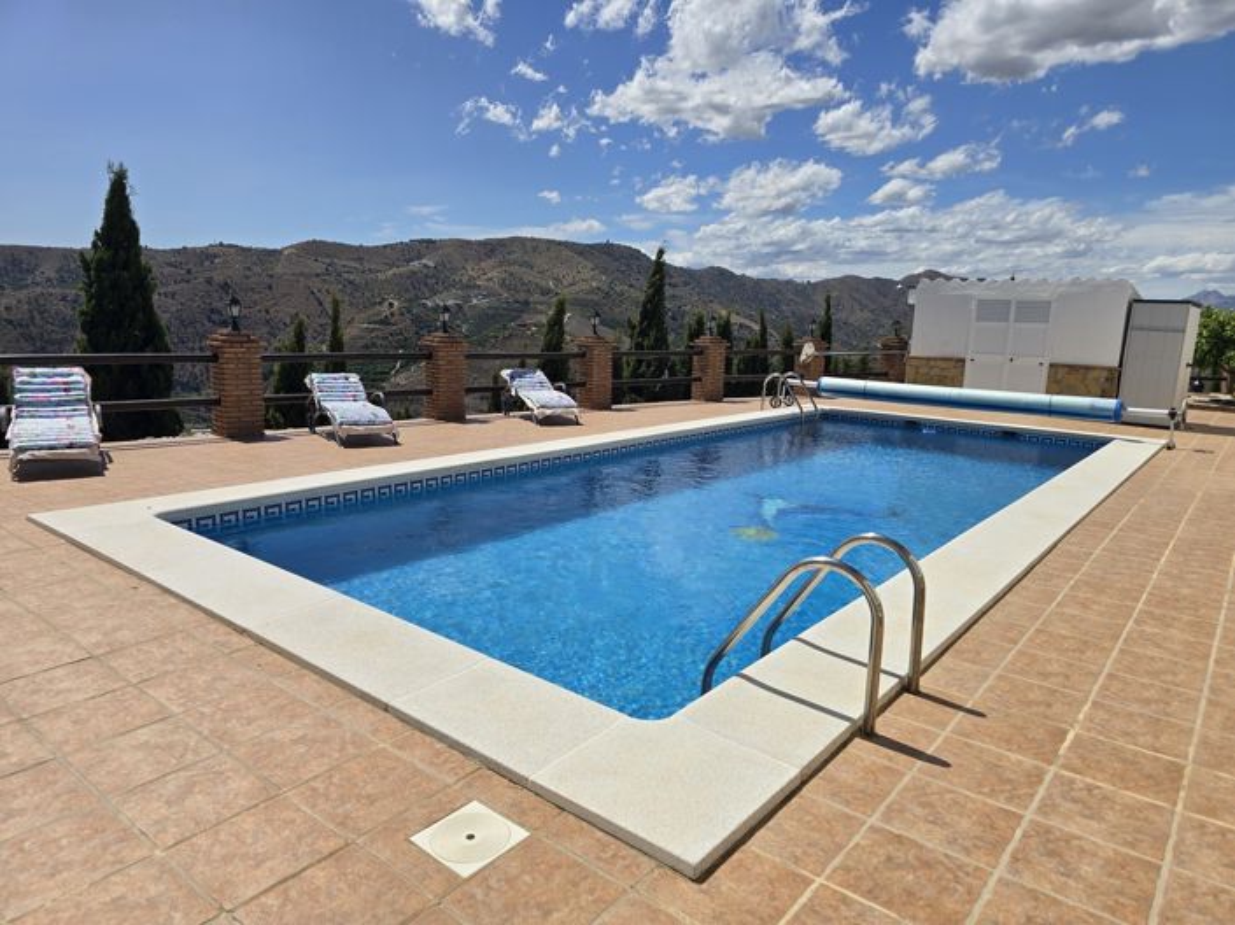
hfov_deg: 74.0
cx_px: 618
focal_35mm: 23
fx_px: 820
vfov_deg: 58.8
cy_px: 462
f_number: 1.7
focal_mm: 6.3
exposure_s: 1/1915
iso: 12
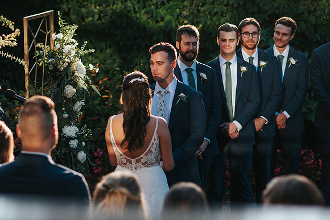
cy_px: 110
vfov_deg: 10.8
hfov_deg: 16.1
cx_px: 165
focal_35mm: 128
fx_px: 1169
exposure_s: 1/800
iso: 200
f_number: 2.8
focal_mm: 85
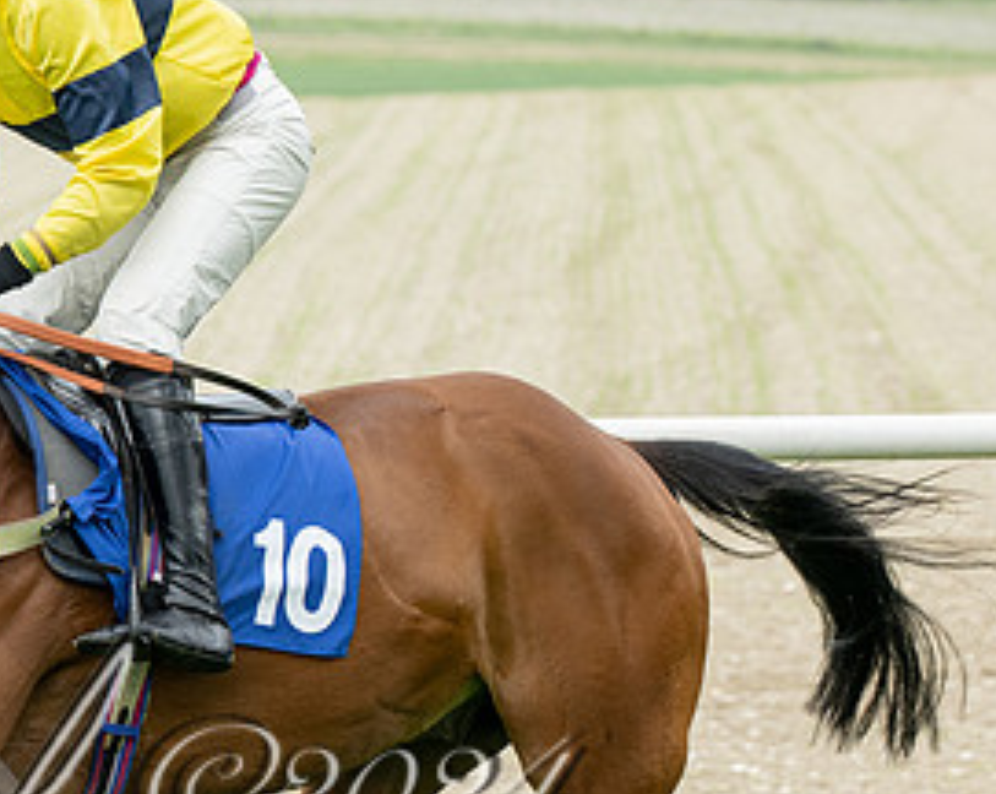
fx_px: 10332
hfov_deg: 5.5
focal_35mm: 351
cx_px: -12
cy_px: 481
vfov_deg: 4.4
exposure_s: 1/1000
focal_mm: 115
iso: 400
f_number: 5
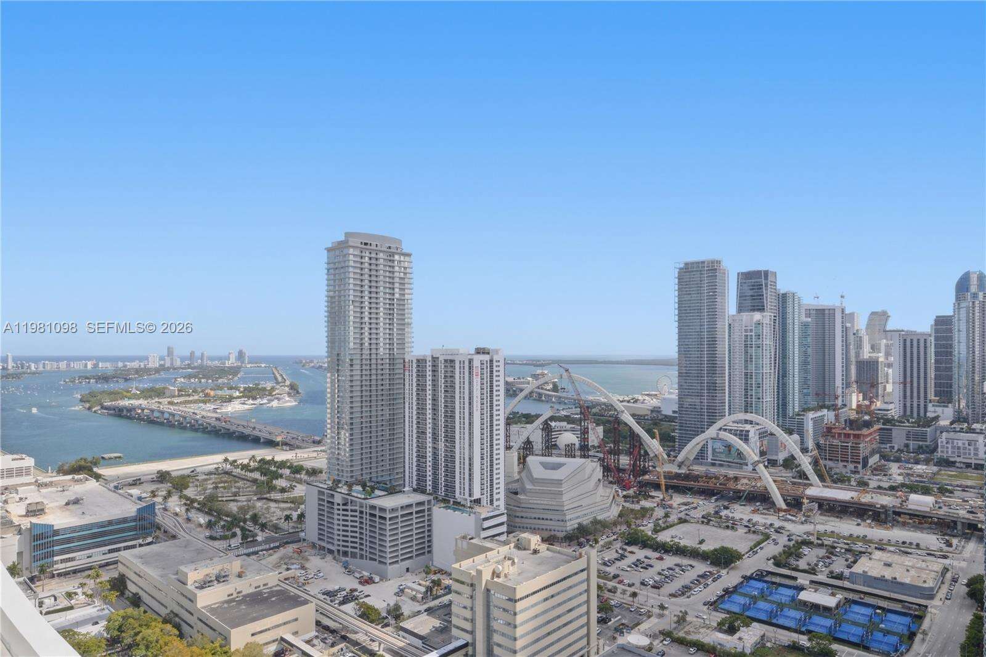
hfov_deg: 78.6
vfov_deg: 57.2
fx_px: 603
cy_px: 328
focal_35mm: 22
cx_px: 493
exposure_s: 1/160
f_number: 22
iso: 320
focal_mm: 22
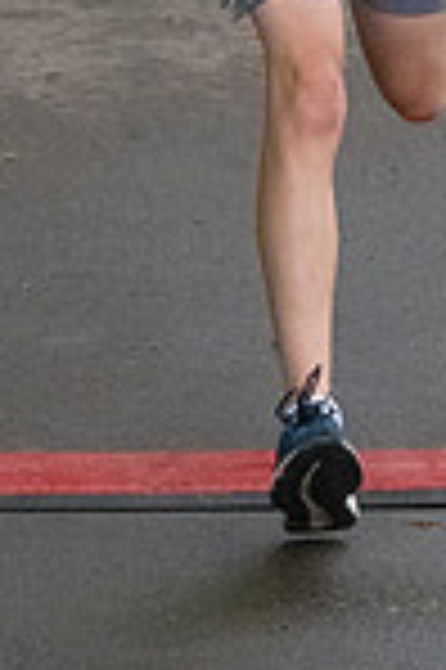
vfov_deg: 4.5
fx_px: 8437
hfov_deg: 3.0
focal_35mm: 453
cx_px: 291
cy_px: -162
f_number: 5.6
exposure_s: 1/1250
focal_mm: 100
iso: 6400
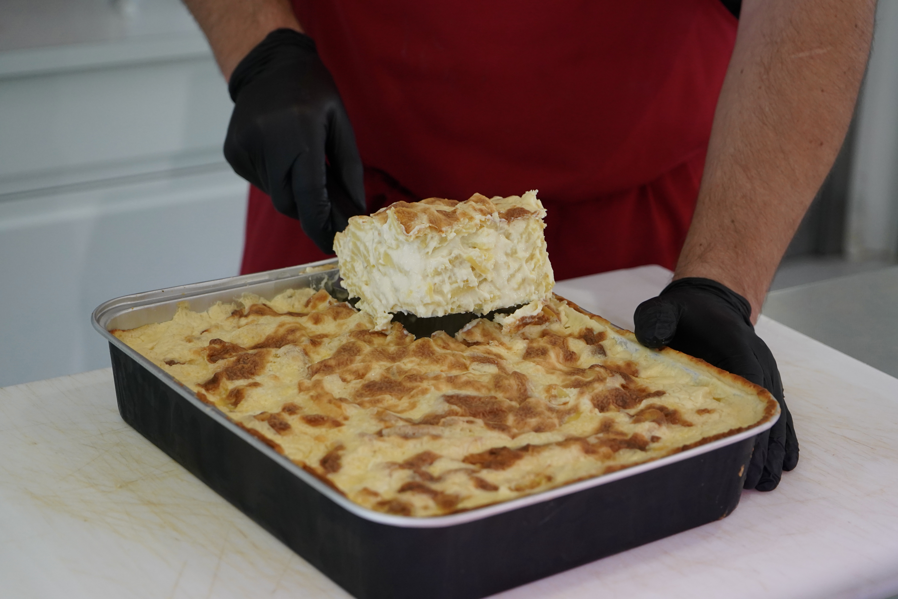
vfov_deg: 19.5
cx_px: 449
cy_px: 300
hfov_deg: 28.8
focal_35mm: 70
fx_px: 1746
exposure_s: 1/160
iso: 2500
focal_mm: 70
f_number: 5.6
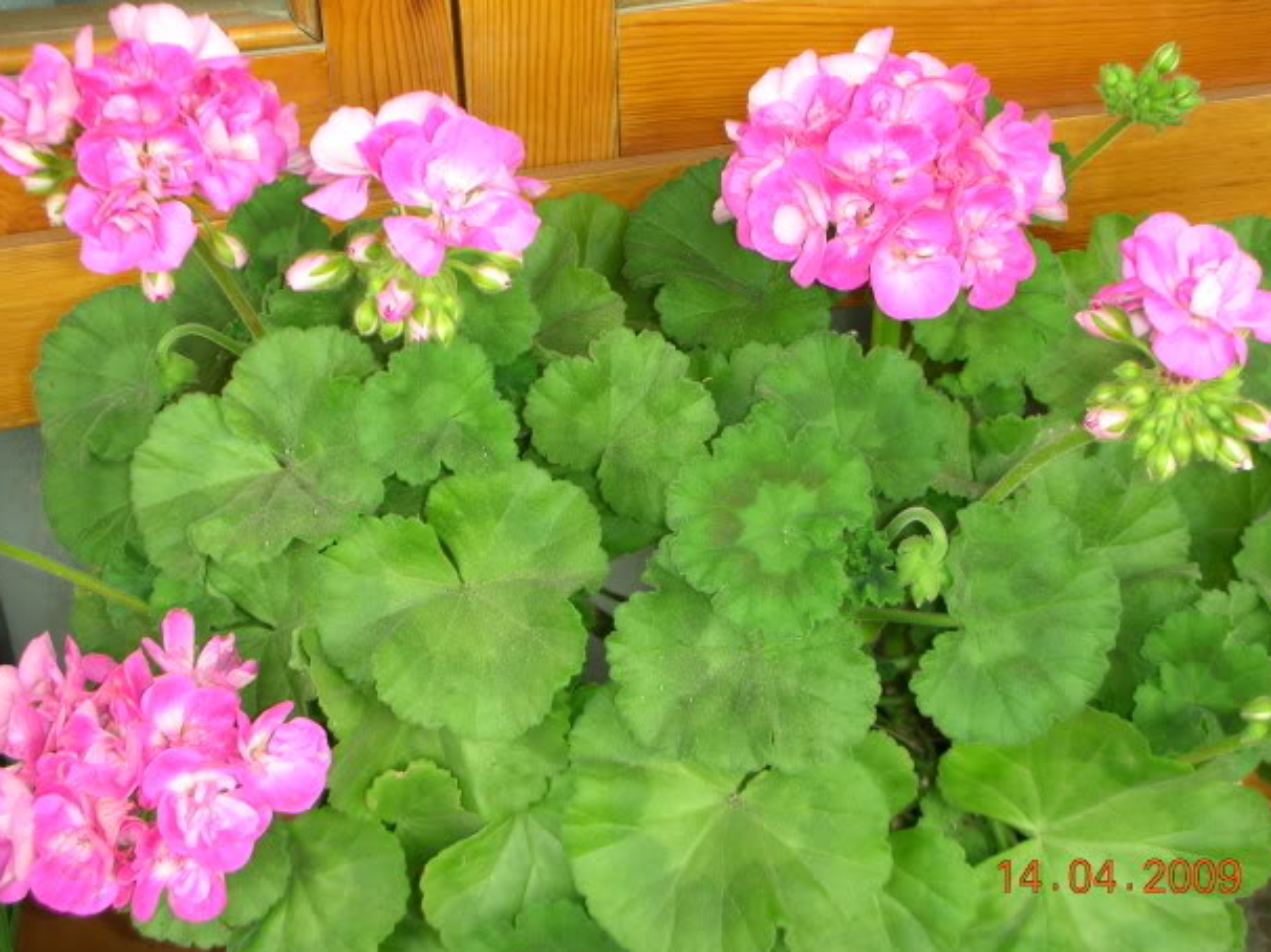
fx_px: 2055
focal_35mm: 56
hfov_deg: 34.4
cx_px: 663
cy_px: 478
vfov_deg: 26.1
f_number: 3.7
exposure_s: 1/30
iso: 50
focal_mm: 8.8
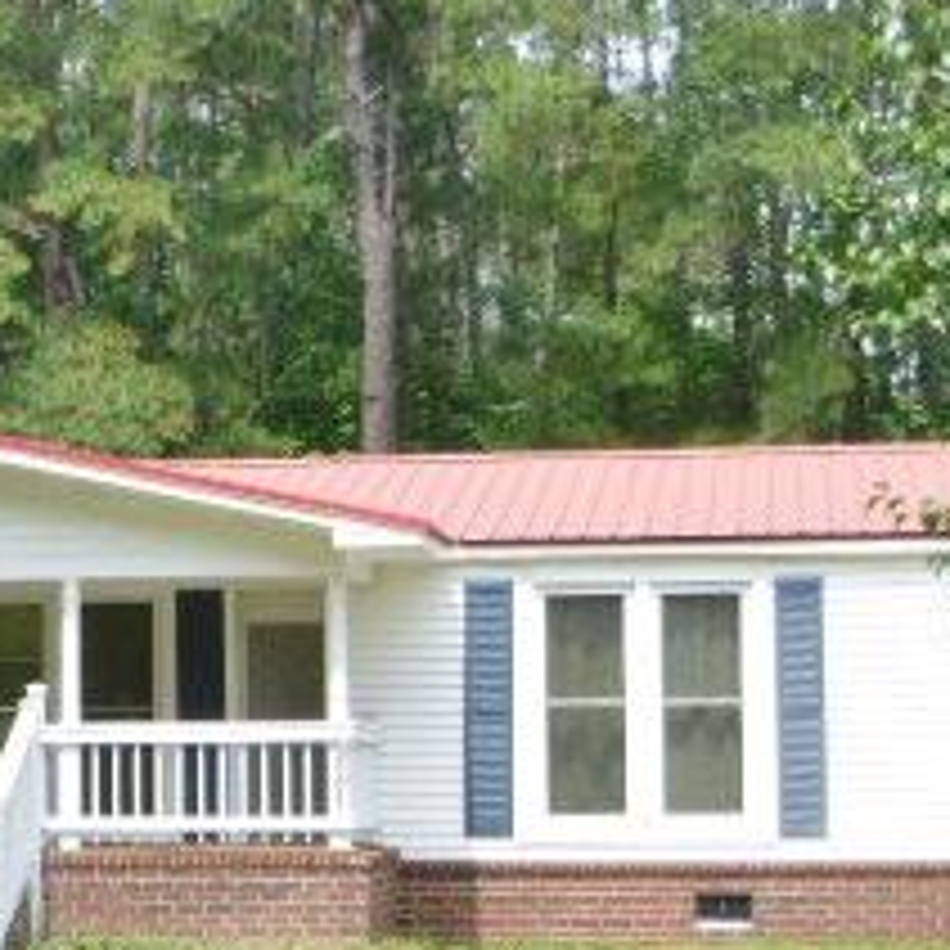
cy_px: 684
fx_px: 3664
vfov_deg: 14.7
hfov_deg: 14.4
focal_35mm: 118
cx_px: -117
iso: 100
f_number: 4.7
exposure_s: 1/200
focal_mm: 7.9
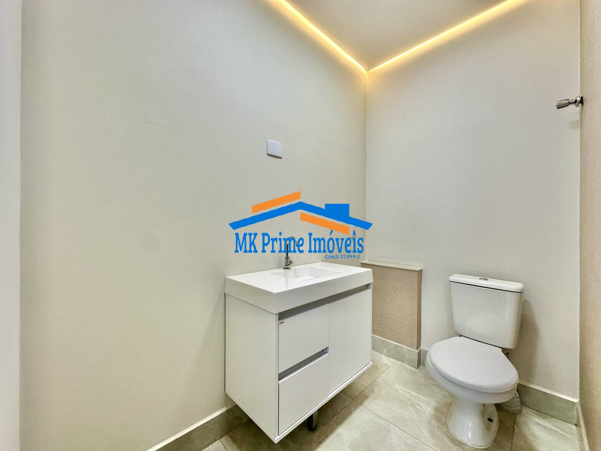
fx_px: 243
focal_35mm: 14
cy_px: 226
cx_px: 300
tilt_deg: -0.1
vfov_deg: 85.7
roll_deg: -0.2
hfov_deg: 102.1
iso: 100
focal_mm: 2.22
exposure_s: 1/120
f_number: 2.2
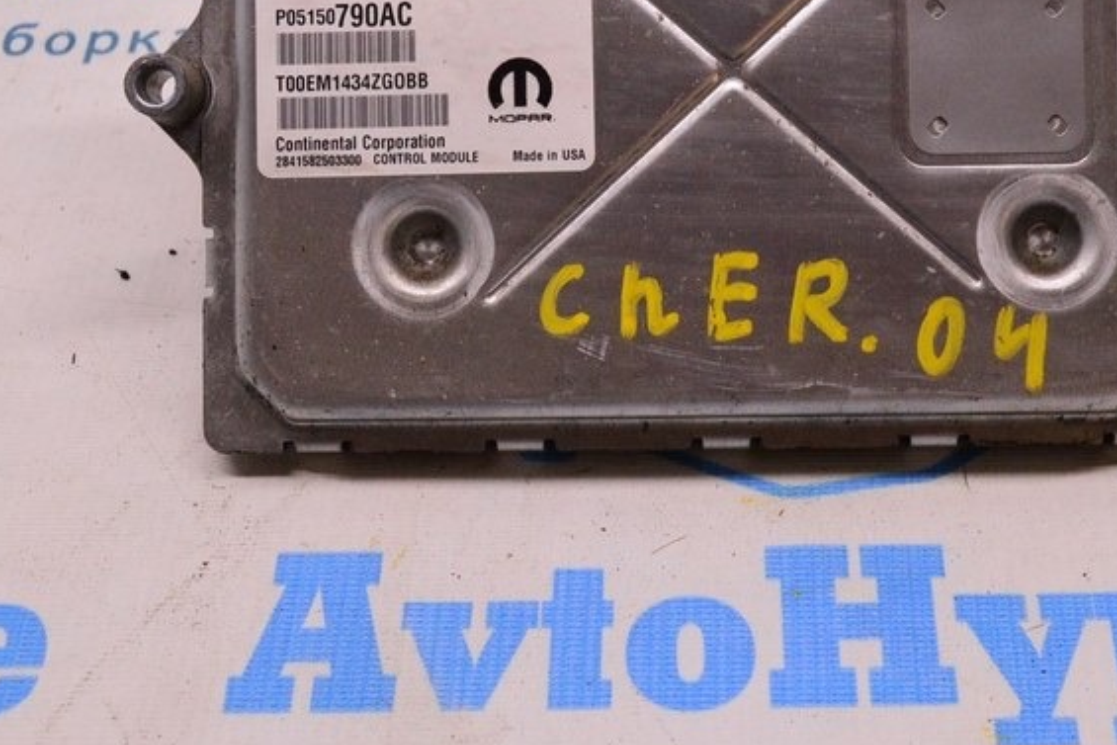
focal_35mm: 68
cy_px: 175
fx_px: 2107
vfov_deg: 19.9
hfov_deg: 29.7
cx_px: 621
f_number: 8
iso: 1600
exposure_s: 1/125
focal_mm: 25
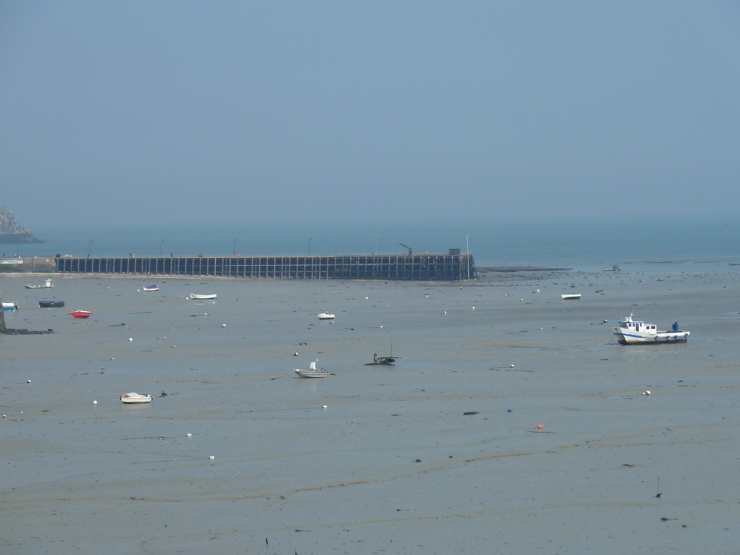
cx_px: 370
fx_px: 2929
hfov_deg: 14.4
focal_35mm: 137
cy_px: 278
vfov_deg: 10.8
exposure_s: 1/500
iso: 80
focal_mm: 22.5
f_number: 5.6
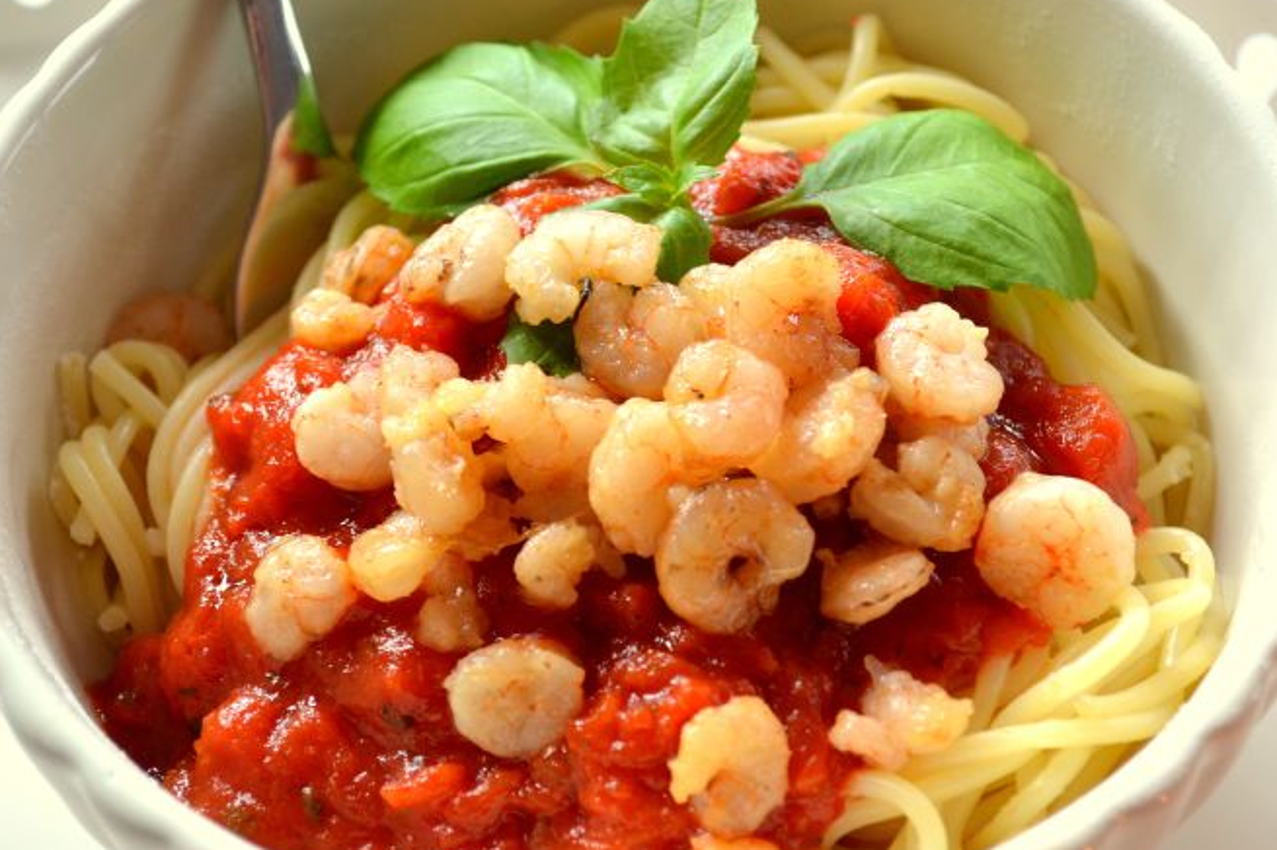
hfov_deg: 26.3
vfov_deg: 17.7
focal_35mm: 77
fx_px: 2730
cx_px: 663
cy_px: 397
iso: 400
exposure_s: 1/50
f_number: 5.3
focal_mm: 42
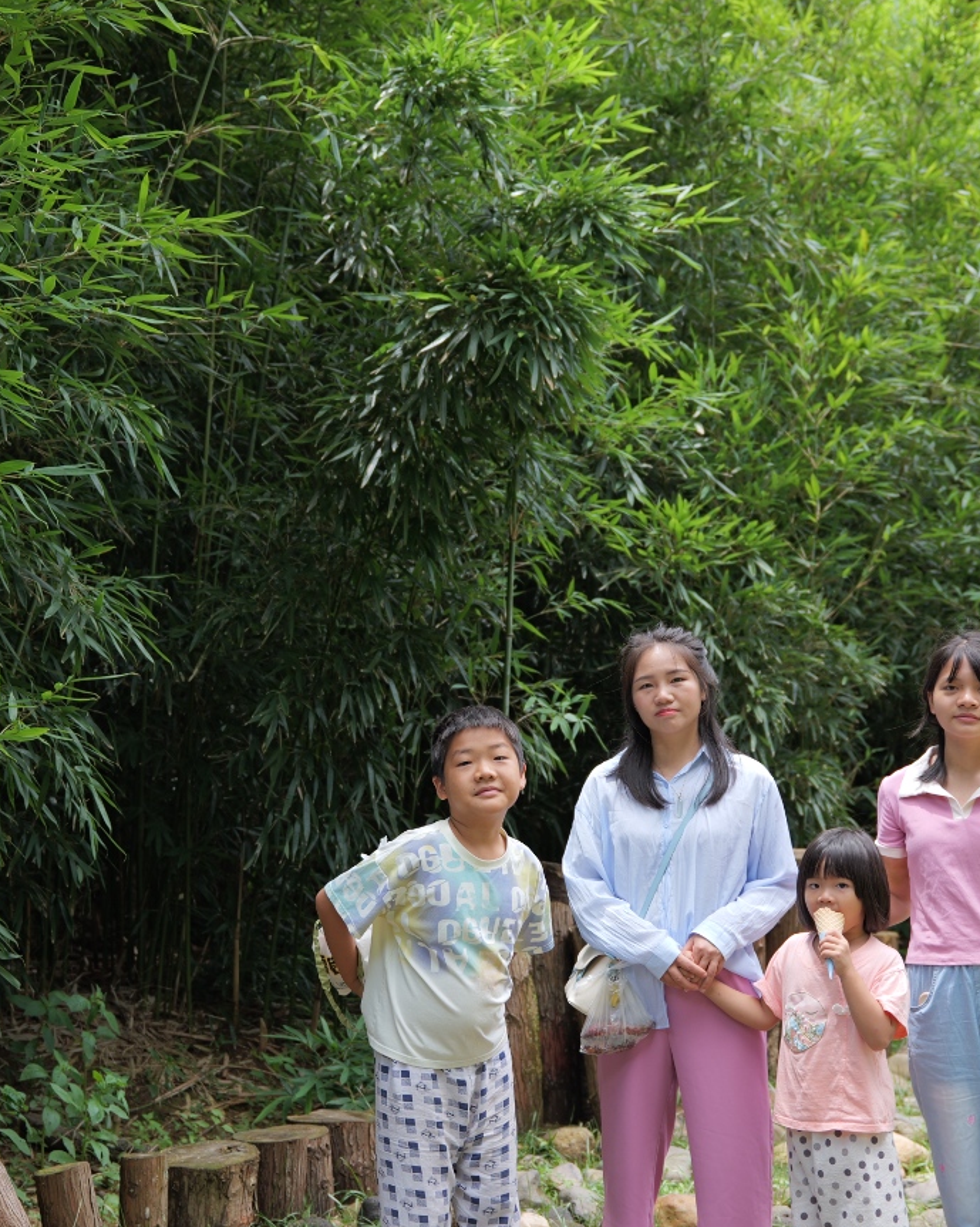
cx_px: 370
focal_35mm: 54
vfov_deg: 34.7
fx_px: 1959
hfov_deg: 28.0
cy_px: 723
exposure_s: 1/250
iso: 100
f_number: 2.8
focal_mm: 31
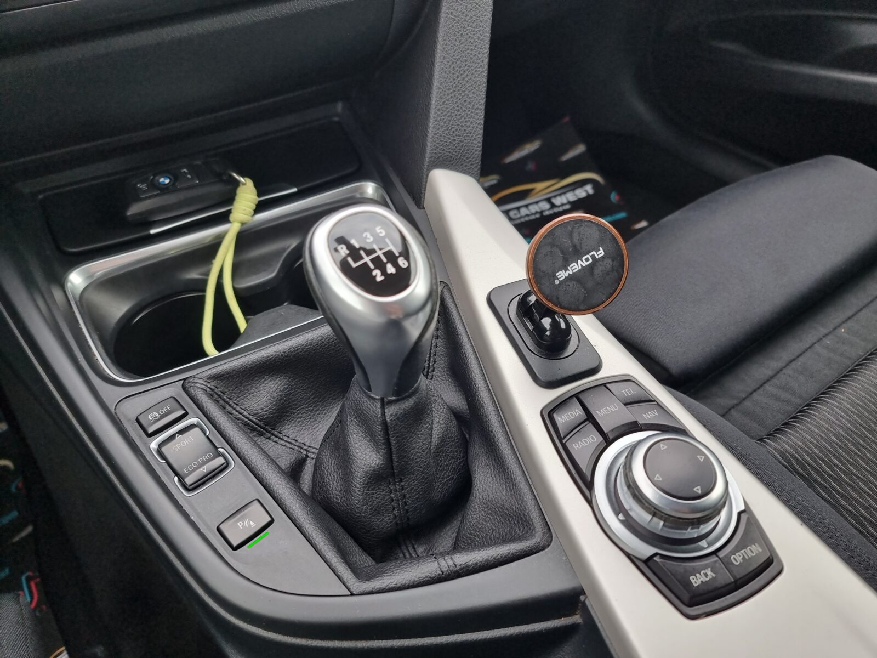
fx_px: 608
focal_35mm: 24
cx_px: 438
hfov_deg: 71.6
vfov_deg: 56.8
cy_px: 329
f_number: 1.8
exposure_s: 1/120
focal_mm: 6.7
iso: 64
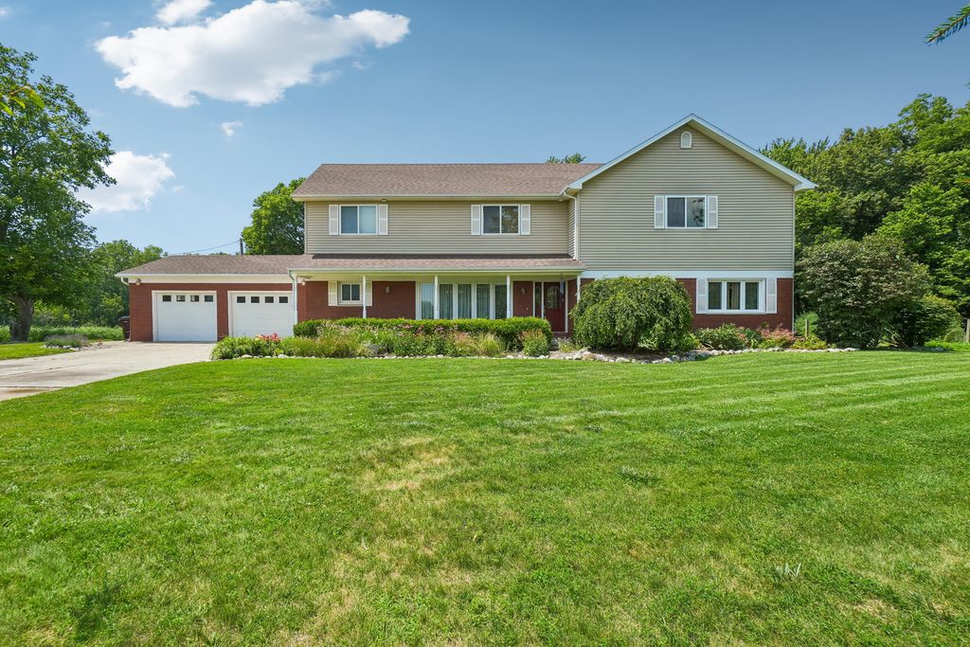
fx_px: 404
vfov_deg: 77.3
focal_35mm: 15
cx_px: 485
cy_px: 324
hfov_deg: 100.4
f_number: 8
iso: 100
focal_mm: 10
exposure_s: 1/250
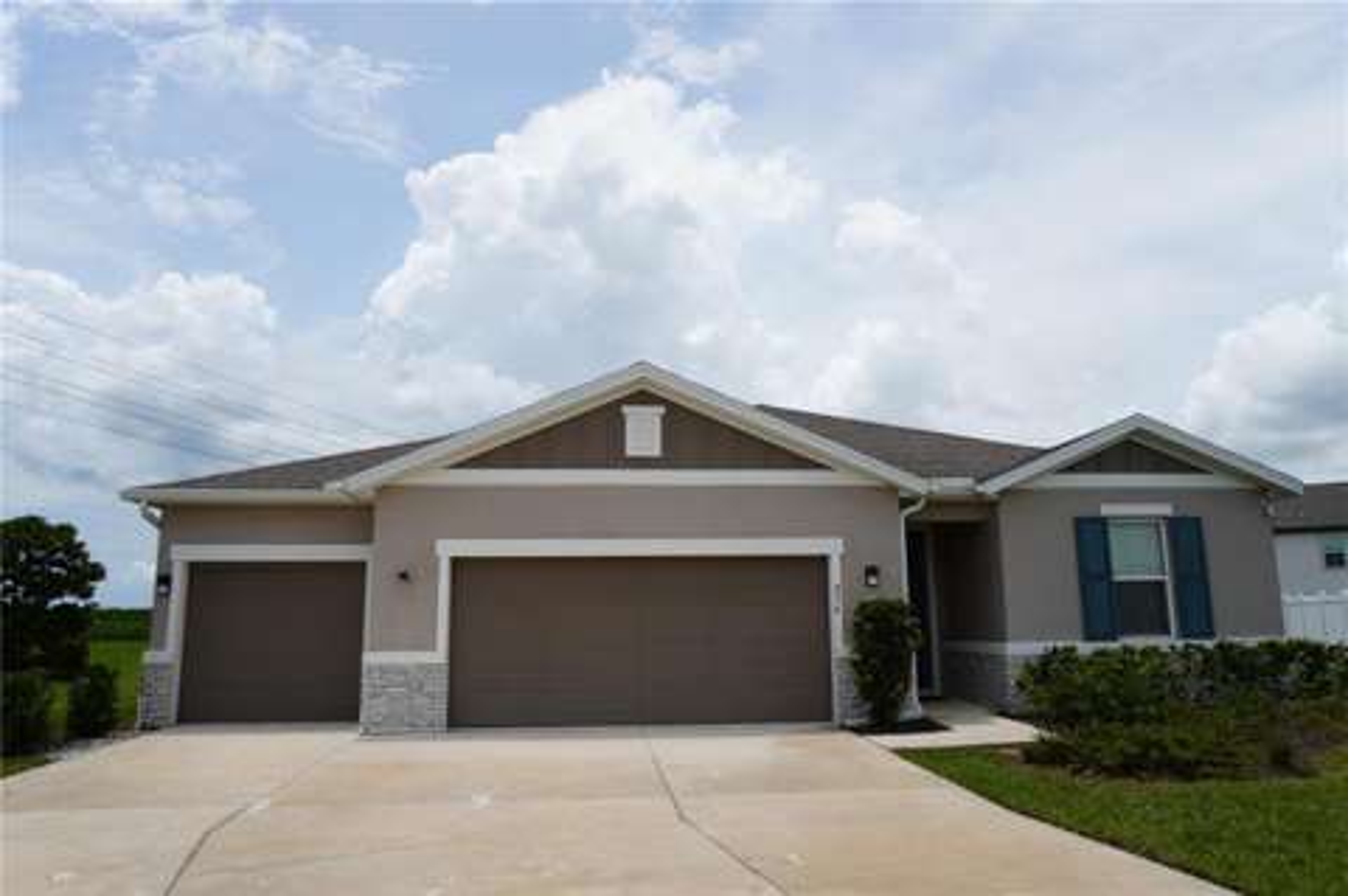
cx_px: 674
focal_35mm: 24
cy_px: 448
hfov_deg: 73.8
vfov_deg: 53.0
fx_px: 898
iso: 100
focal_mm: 16
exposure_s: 1/1250
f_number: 5
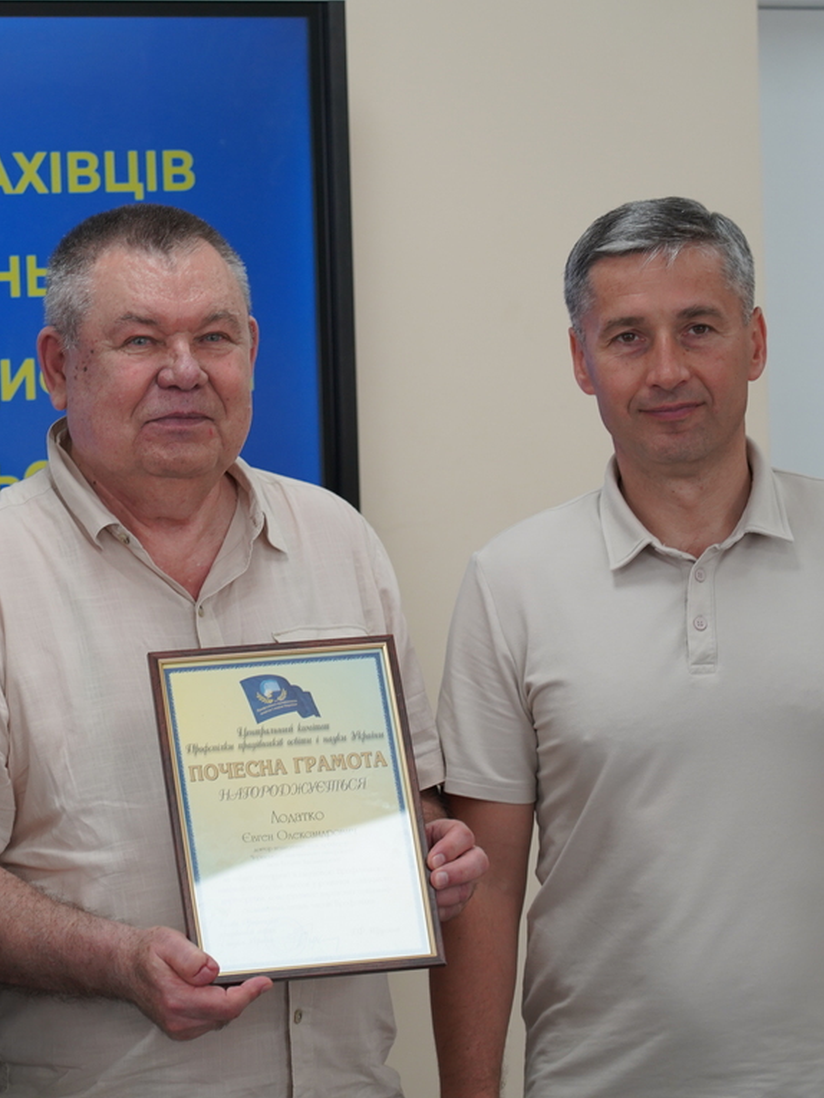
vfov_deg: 13.0
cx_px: 118
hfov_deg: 9.7
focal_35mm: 152
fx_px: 4823
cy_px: 550
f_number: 4
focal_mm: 105
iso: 800
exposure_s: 1/160
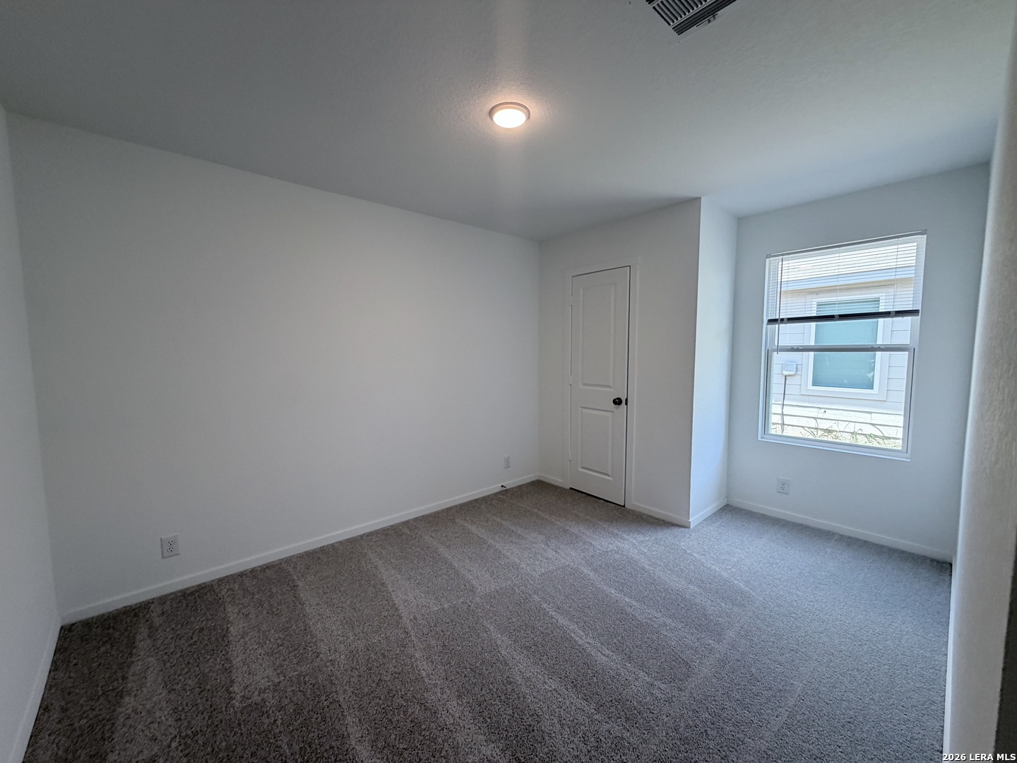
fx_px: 411
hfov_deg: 102.1
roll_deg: +0.2
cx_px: 508
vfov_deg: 85.7
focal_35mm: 14
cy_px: 382
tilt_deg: -4.3
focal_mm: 2.22
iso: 125
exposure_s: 1/120
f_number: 2.2
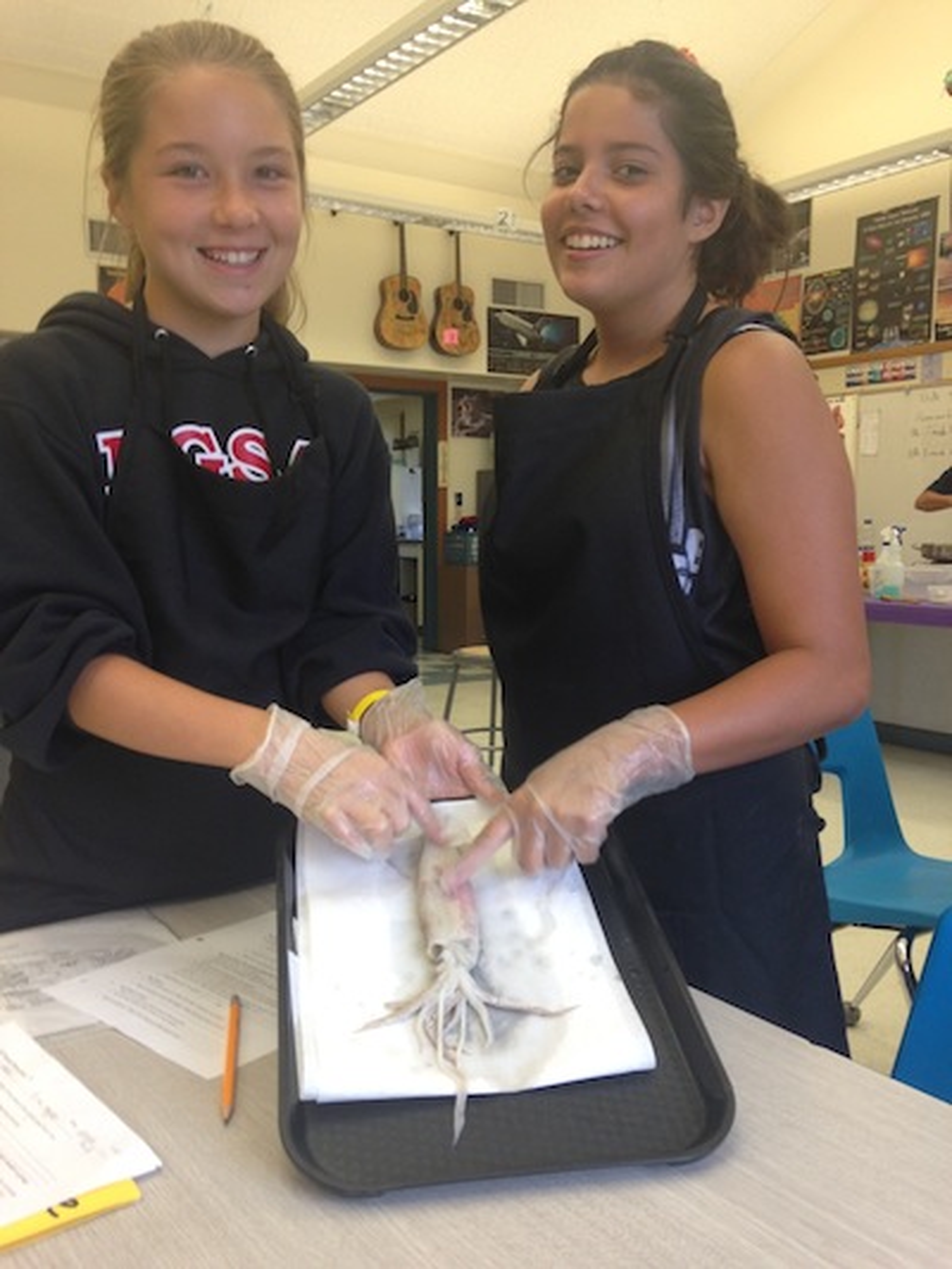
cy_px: 634
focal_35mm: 33
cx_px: 476
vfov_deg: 55.3
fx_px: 1210
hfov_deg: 43.0
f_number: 2.4
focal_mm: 4.12
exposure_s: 1/30
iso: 50
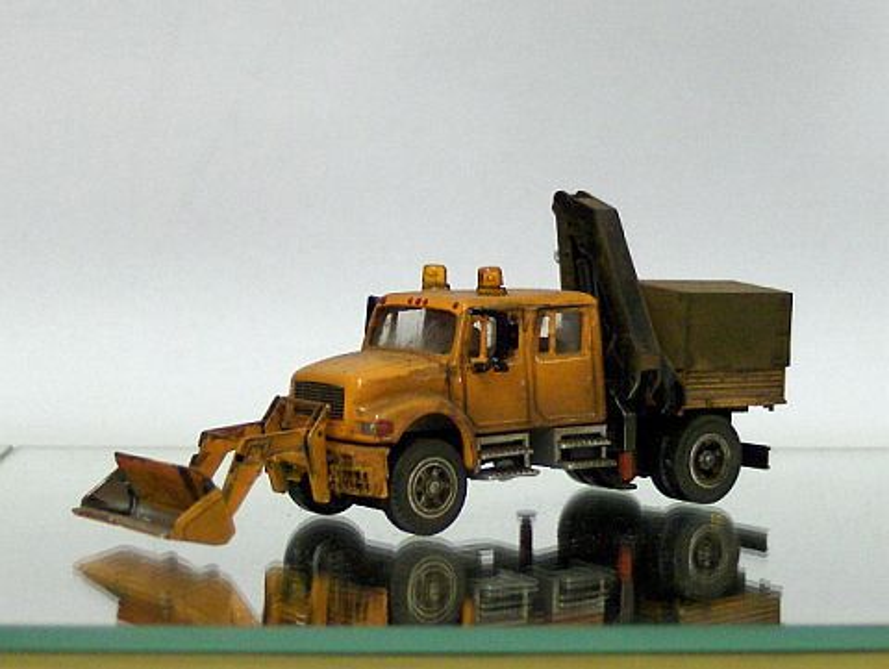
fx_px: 1337
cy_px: 334
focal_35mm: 52
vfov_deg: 28.1
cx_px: 444
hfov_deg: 36.8
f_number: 3.2
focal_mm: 11.3
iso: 200
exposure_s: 1/61.3
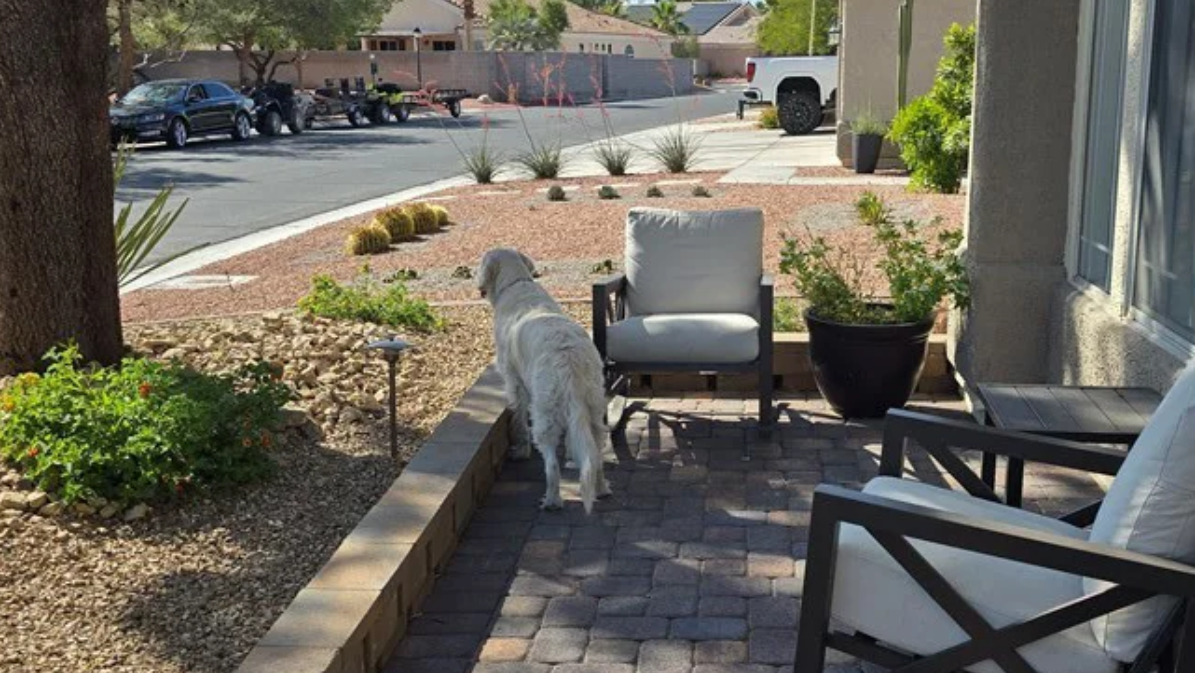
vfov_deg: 29.7
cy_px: 356
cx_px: 710
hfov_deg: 50.2
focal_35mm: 40
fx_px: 1268
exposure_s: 1/539
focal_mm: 6.3
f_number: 1.7
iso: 12
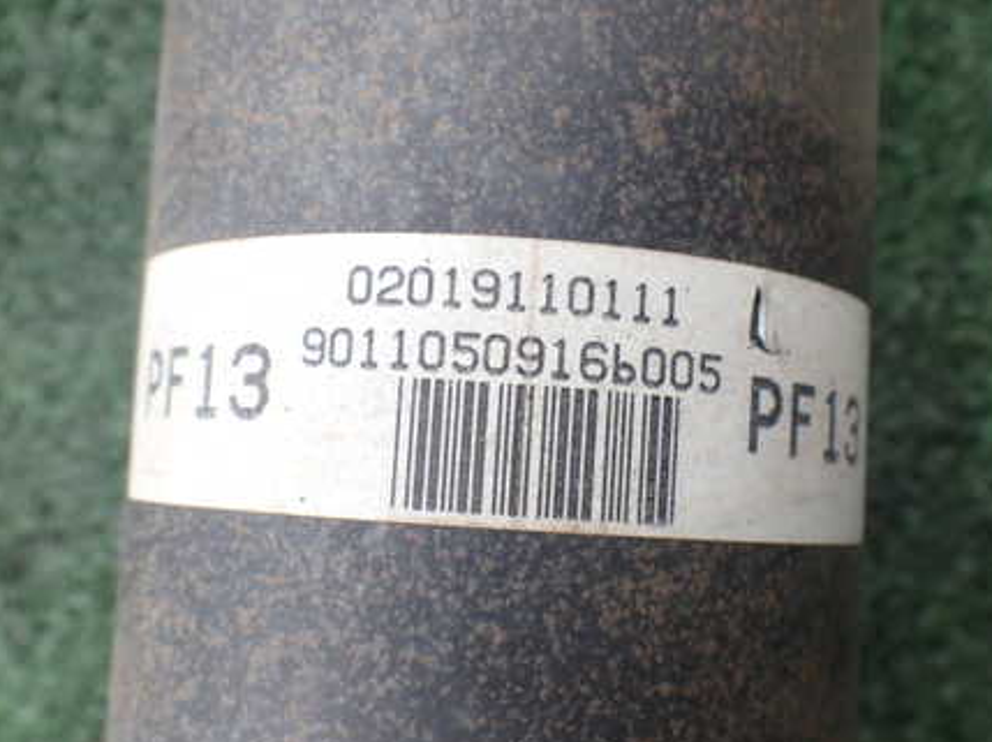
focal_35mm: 42
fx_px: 1203
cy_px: 370
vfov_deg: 34.3
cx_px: 497
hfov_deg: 44.8
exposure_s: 1/160
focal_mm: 5.4
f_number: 3.2
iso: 100
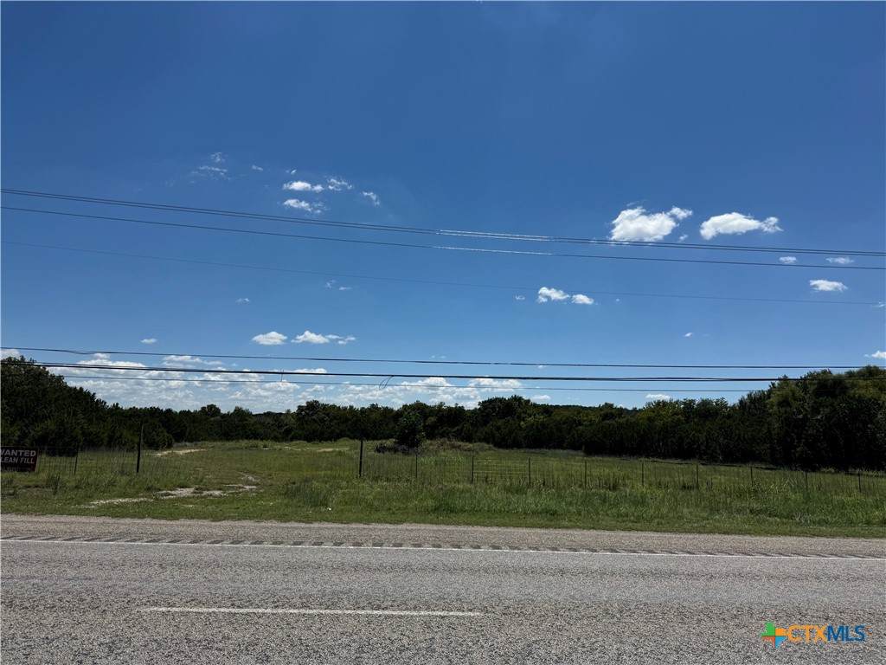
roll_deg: -2.0
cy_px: 332
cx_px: 443
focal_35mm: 24
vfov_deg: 56.8
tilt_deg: +8.5
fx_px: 614
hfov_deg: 71.6
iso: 80
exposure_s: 1/10417
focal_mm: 6.76
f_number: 1.78
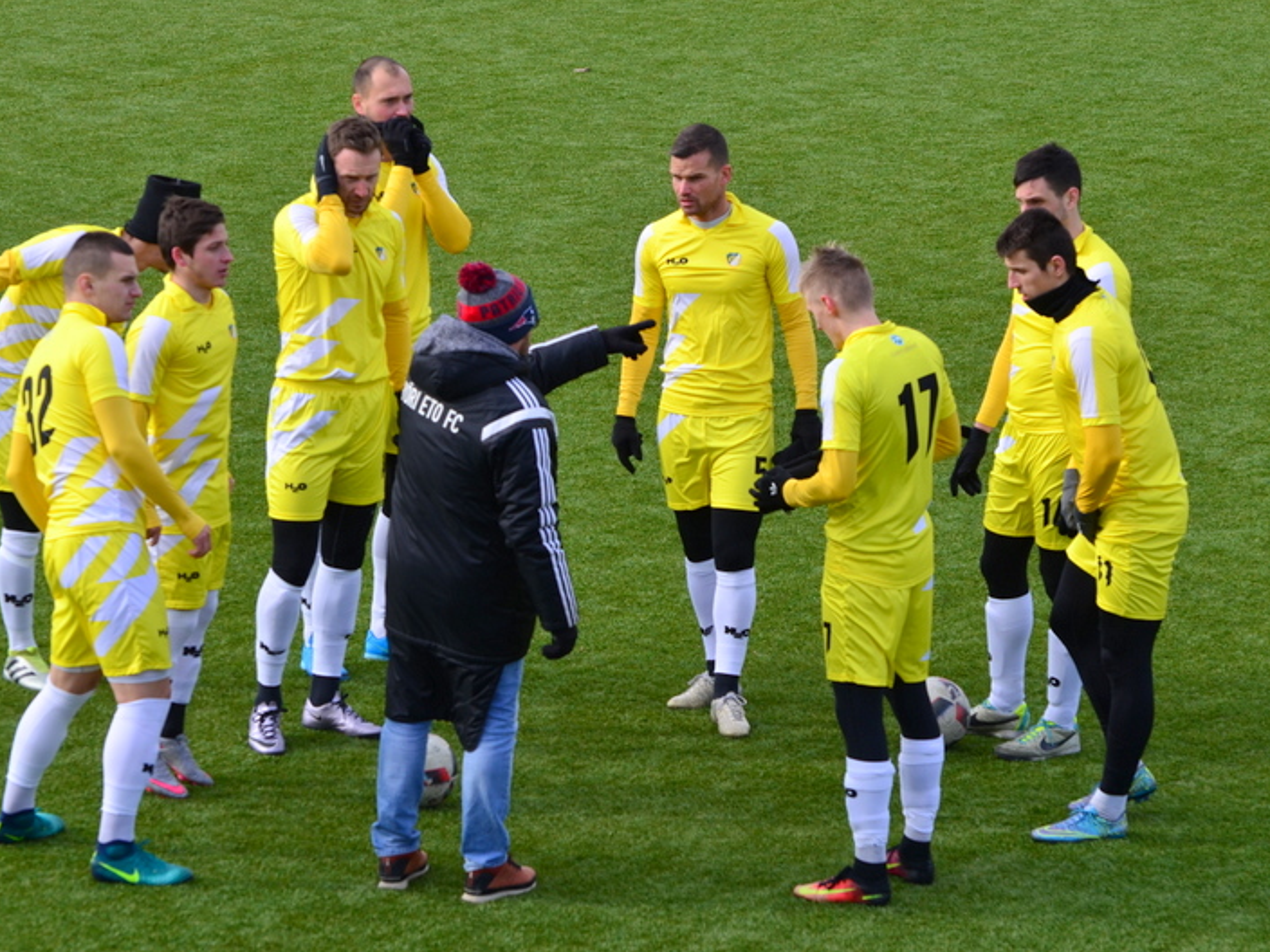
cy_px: 476
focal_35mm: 205
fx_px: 7504
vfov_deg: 7.3
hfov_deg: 9.7
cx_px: 662
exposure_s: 1/640
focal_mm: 125
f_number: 6.3
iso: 320
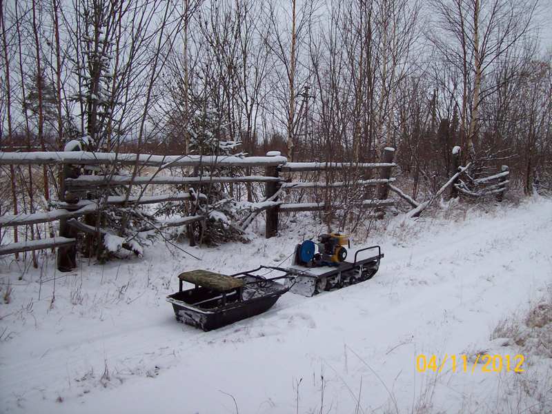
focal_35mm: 36
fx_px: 574
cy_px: 207
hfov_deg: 51.4
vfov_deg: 39.7
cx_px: 276
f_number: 2.7
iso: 80
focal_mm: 6
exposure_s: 1/384
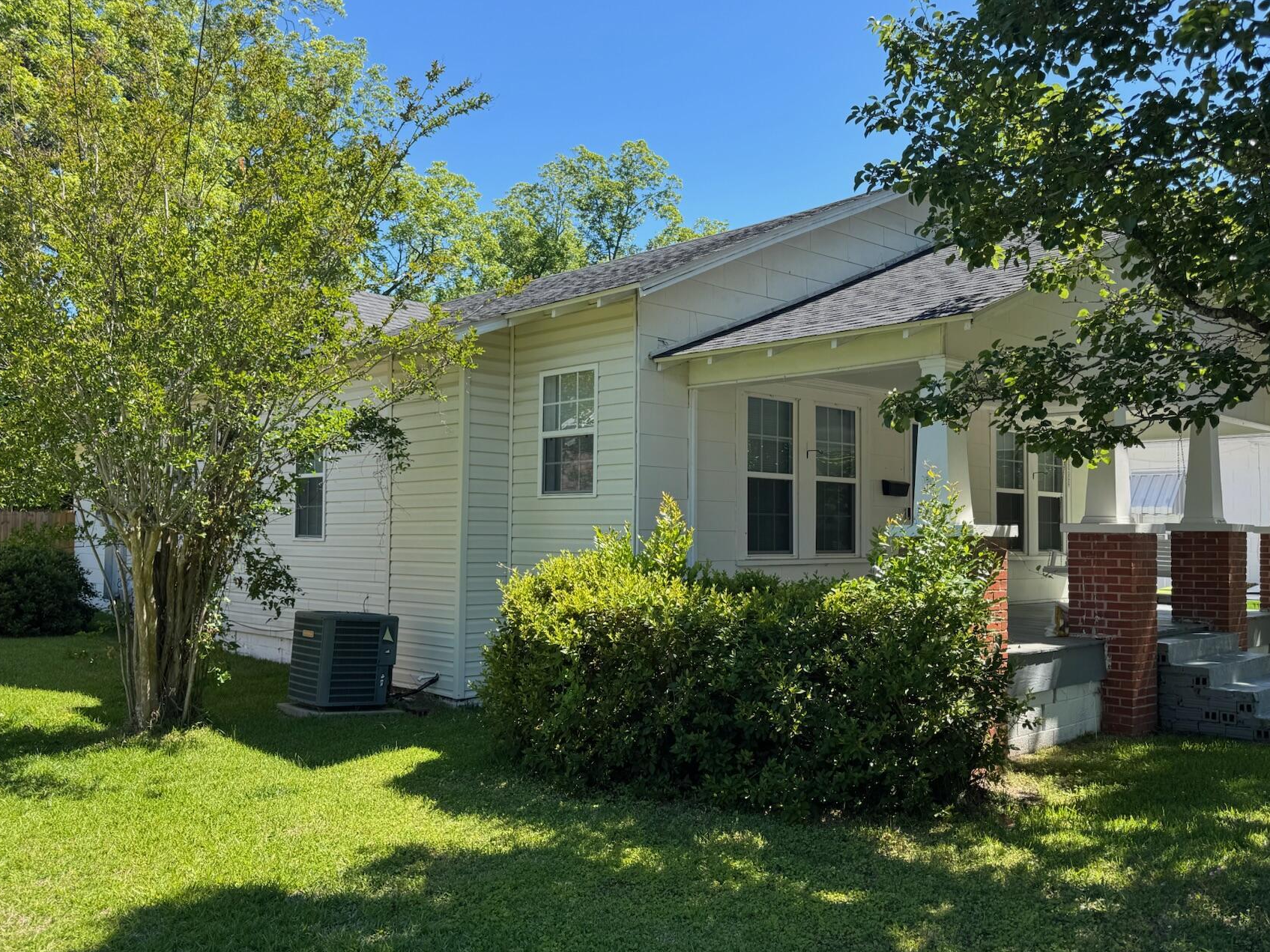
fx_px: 1064
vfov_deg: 48.2
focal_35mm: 29
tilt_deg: +1.3
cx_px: 615
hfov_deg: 61.7
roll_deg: -0.1
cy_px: 503
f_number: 1.78
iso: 80
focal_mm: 6.76
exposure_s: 1/1151
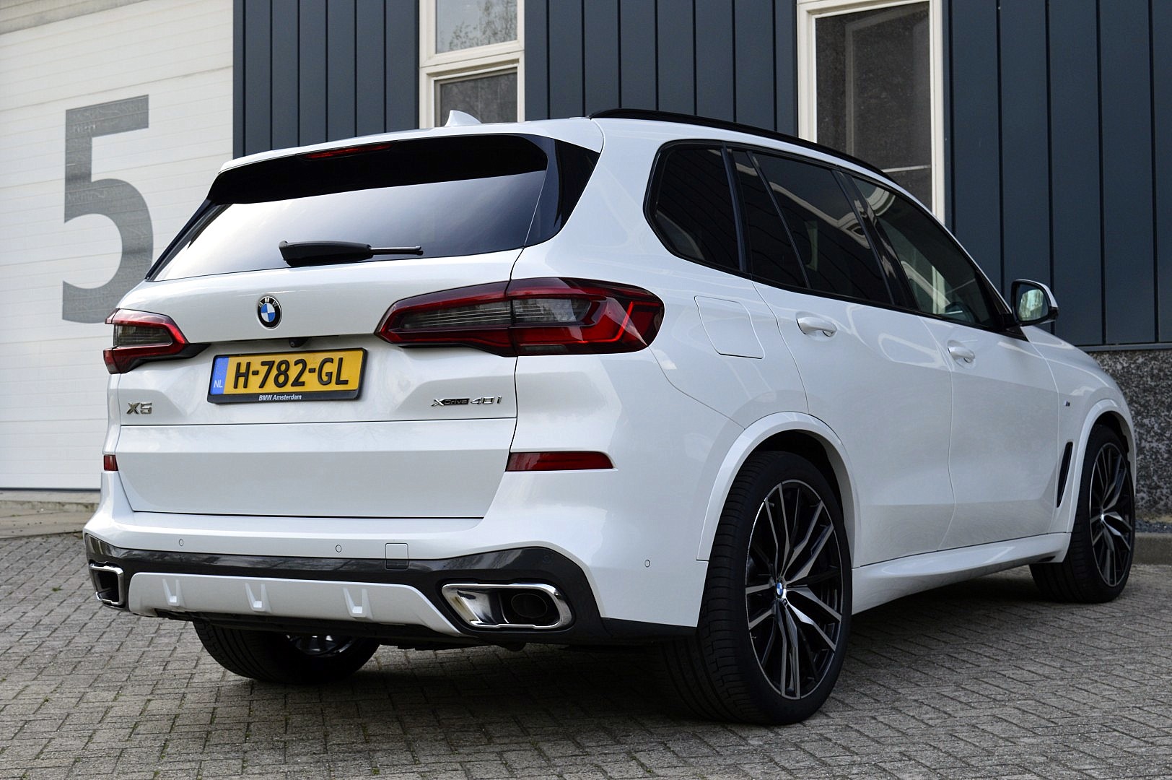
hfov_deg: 37.9
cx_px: 586
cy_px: 390
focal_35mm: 52
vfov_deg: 25.7
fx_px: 1708
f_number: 10
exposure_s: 1/250
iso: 400
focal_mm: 35
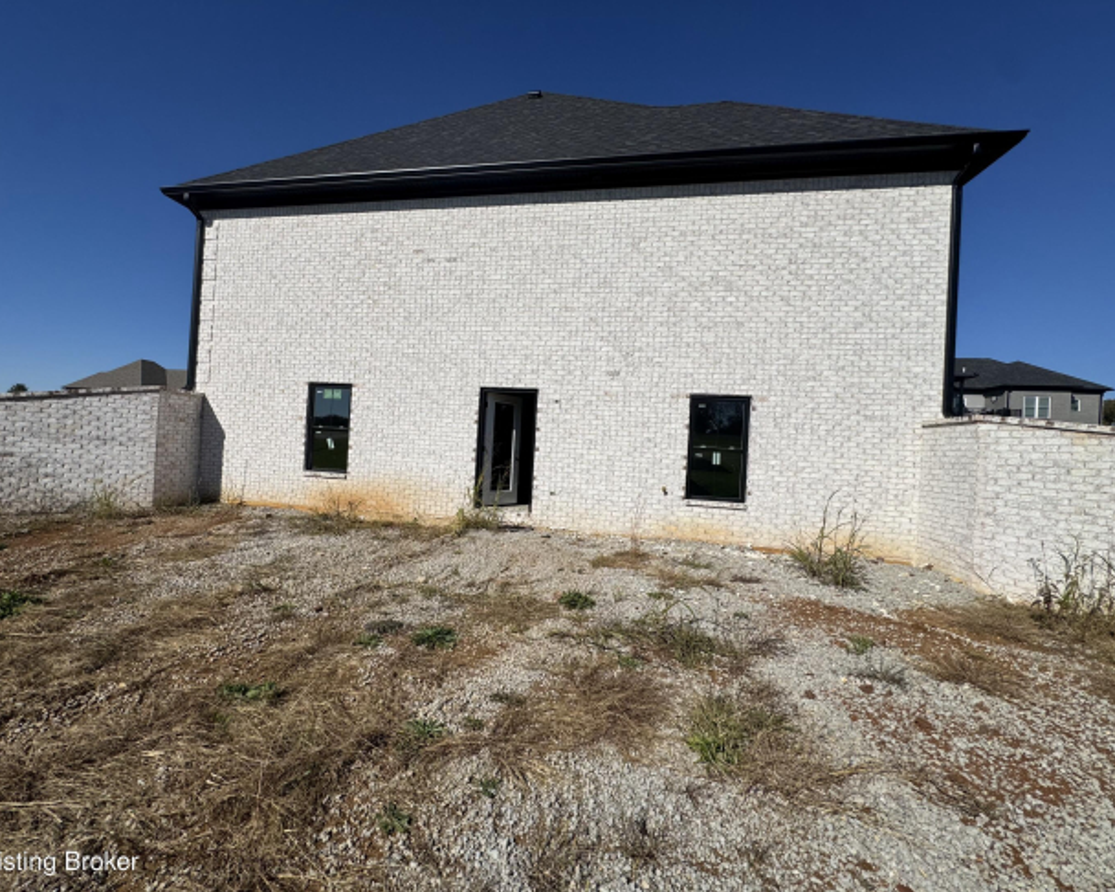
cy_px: 444
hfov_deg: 96.6
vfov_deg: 84.0
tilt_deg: +1.4
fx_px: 495
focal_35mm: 15
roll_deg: -3.1
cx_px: 509
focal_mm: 2.22
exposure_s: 1/4630
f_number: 2.2
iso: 32
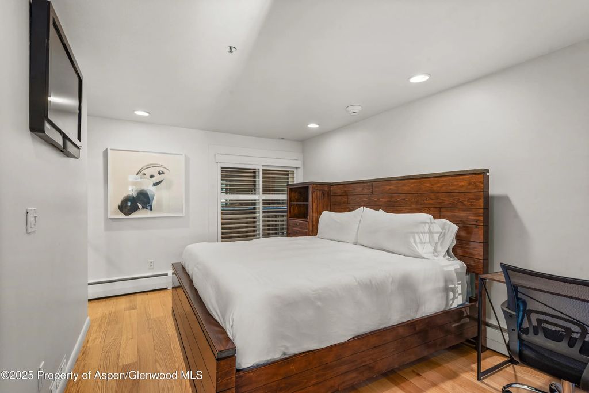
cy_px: 196
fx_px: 278
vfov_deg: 70.5
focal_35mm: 17
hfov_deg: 93.3
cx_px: 294
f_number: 10
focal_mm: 17
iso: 400
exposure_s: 1/1.67
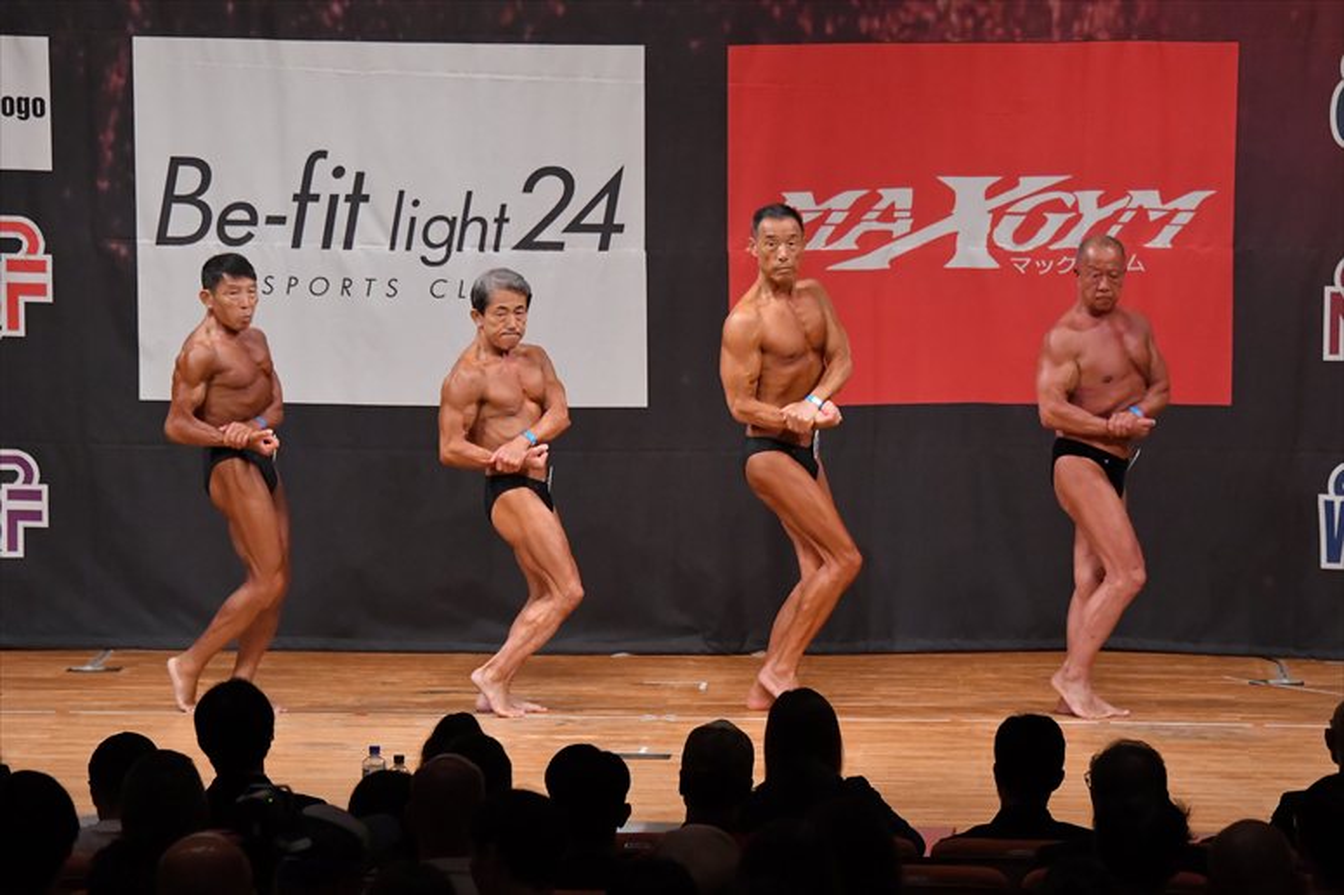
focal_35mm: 183
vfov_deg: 7.5
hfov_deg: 11.2
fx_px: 6829
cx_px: 672
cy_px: 448
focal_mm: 122
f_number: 5.6
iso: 5600
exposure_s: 1/400
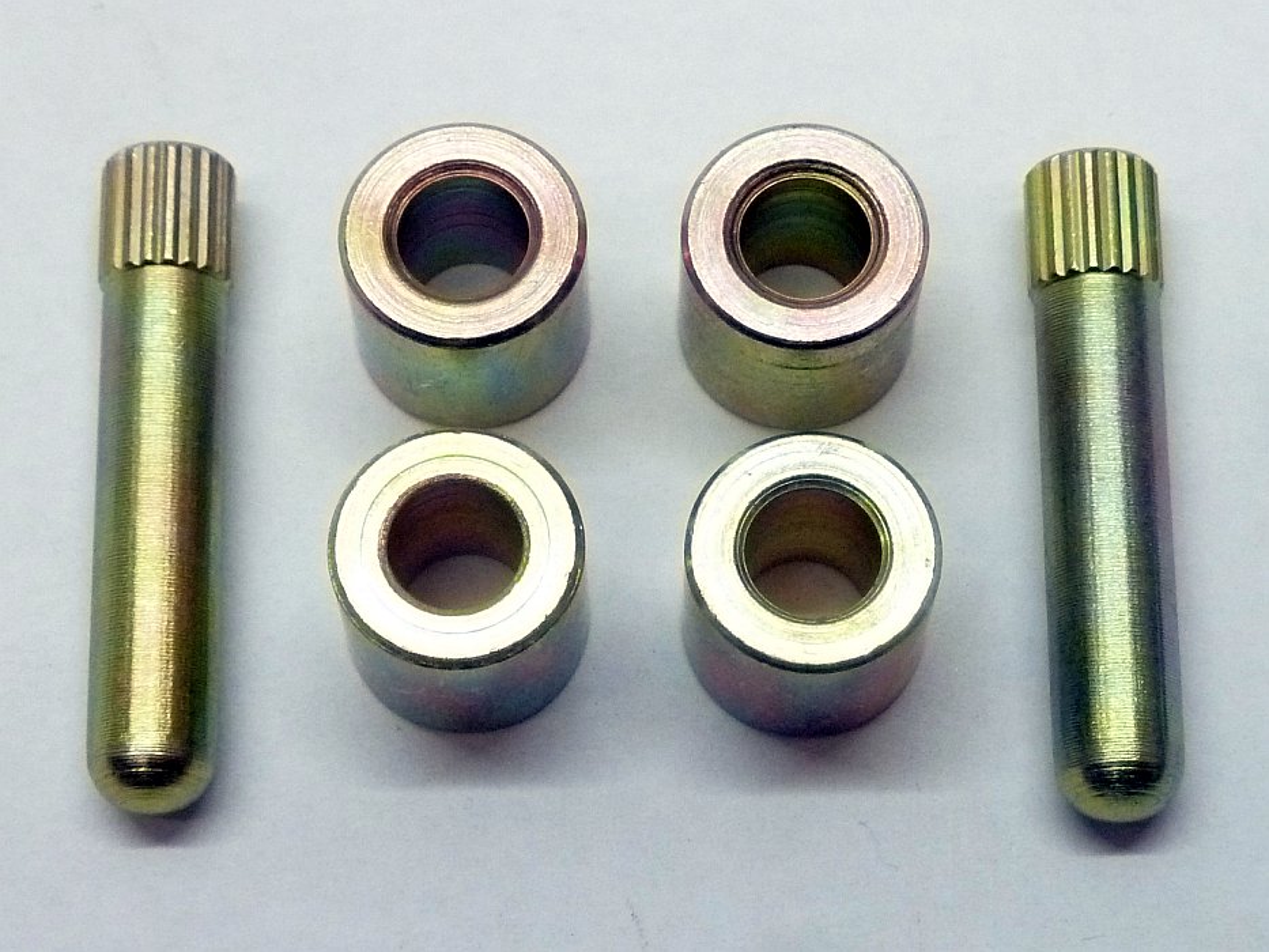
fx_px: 1907
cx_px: 634
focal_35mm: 52
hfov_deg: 36.8
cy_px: 476
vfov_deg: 28.0
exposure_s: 1/30
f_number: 3.8
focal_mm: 8.5
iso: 400
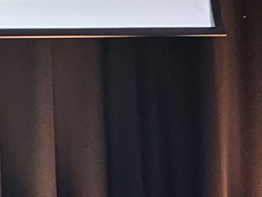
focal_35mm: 201
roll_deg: +0.0
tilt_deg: +5.4
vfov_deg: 7.4
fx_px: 1521
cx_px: -354
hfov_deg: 8.9
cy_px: -4
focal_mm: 5.7
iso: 80
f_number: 1.5
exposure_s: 1/120
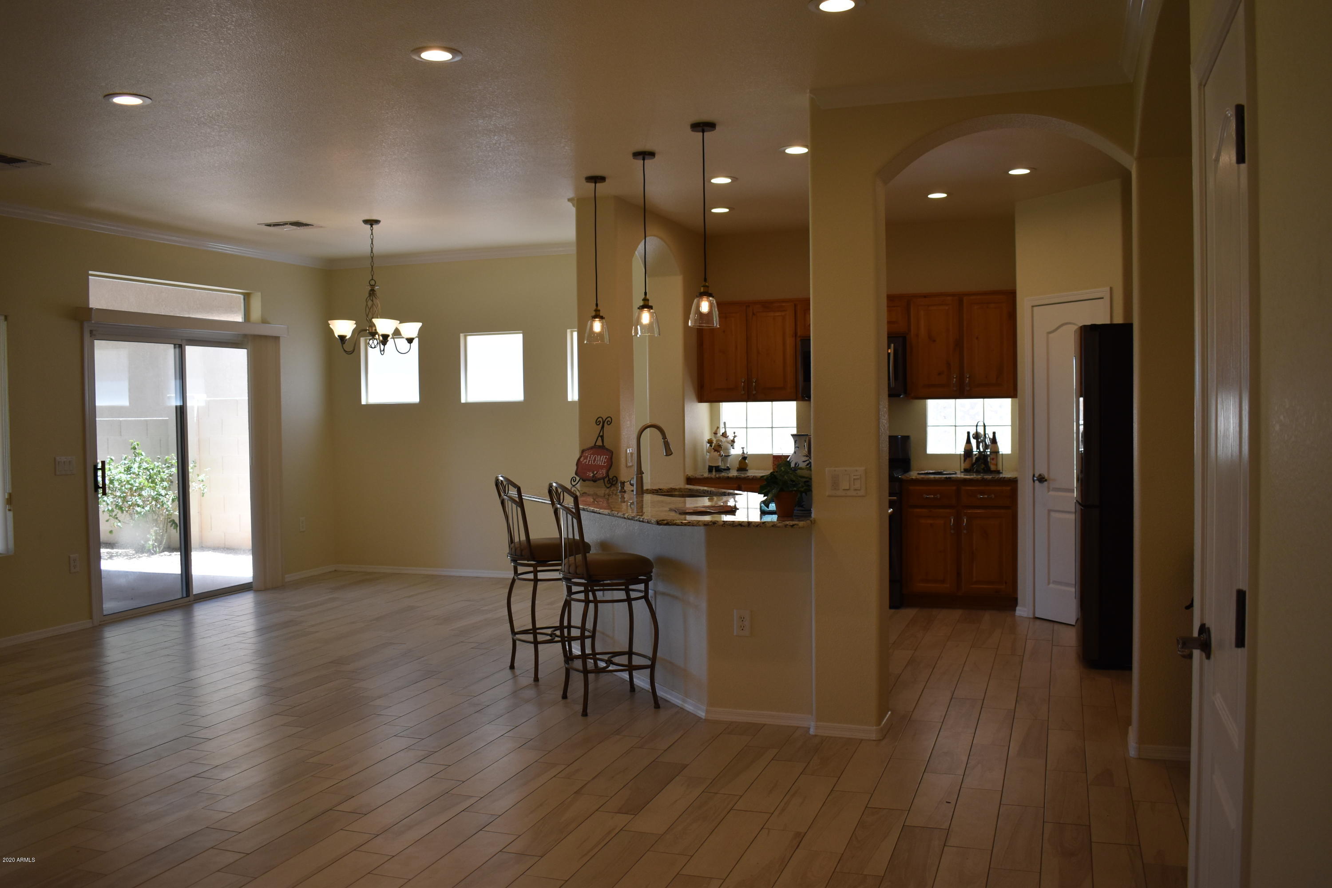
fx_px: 1110
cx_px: 666
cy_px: 444
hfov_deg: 61.9
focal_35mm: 30
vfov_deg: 43.6
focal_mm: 20
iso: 400
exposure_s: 1/250
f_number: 4.5
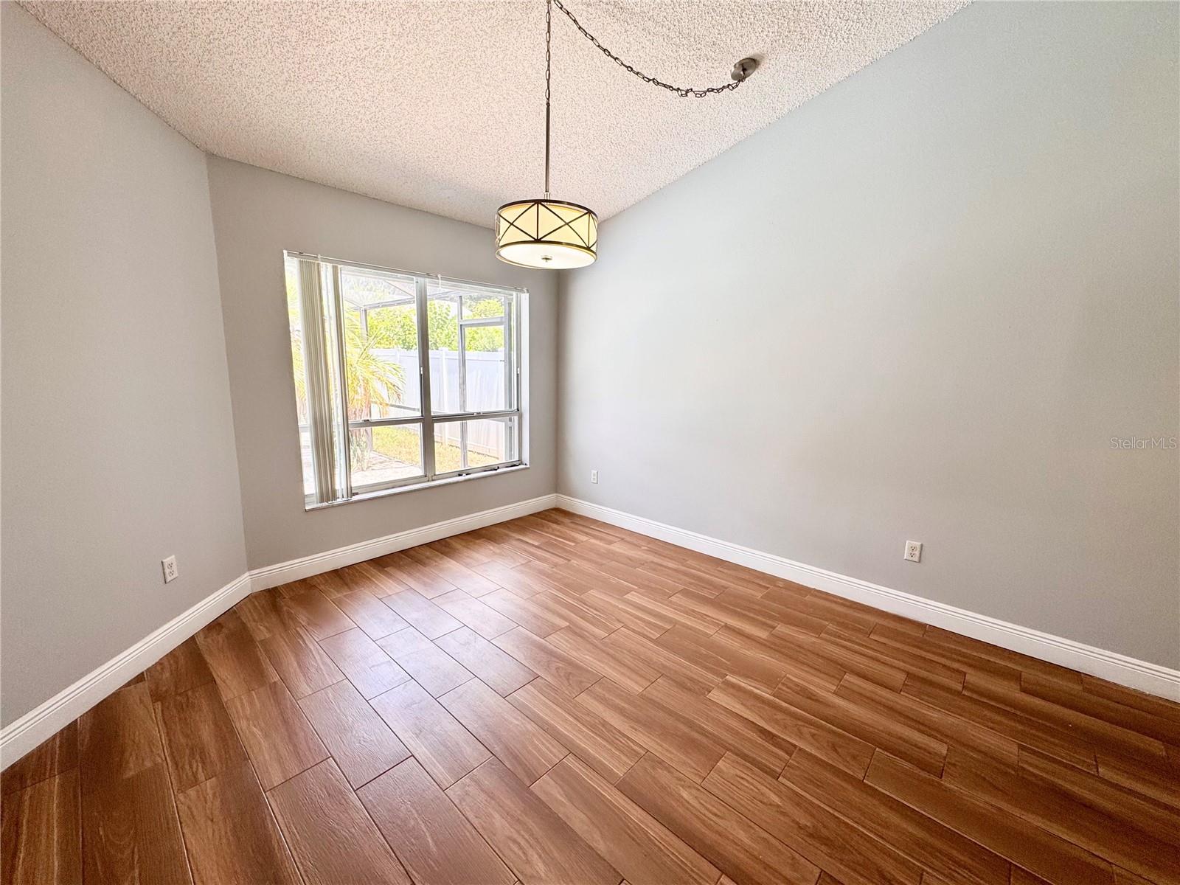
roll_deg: -1.1
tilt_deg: -9.5
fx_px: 477
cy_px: 442
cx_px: 590
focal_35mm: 14
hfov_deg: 102.1
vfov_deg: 85.7
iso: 40
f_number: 2.2
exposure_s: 1/99
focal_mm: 2.22
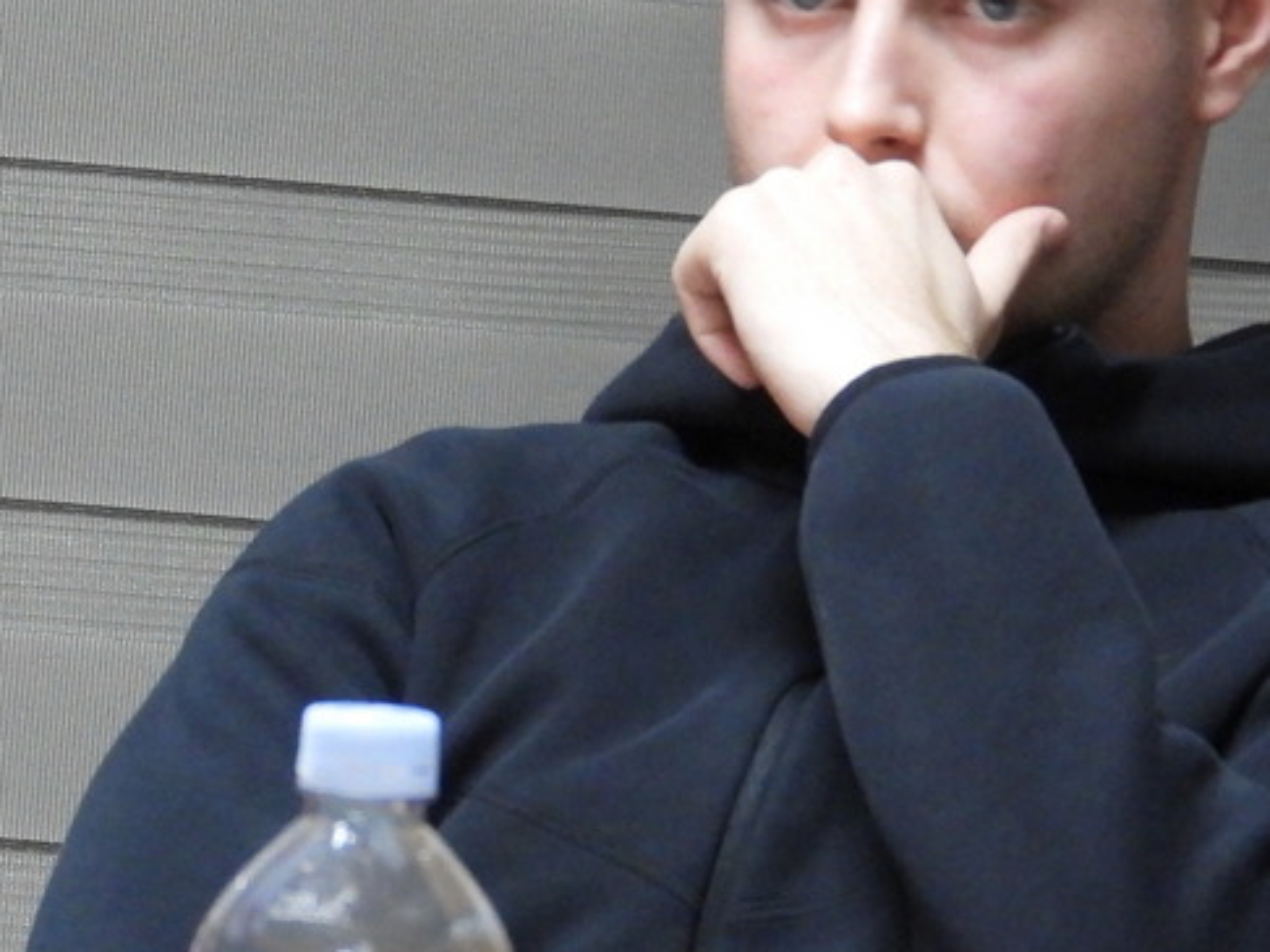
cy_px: 541
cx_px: 99
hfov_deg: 3.1
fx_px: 23102
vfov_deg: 2.4
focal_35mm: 630
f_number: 4.5
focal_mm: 45.8
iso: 800
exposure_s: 1/15
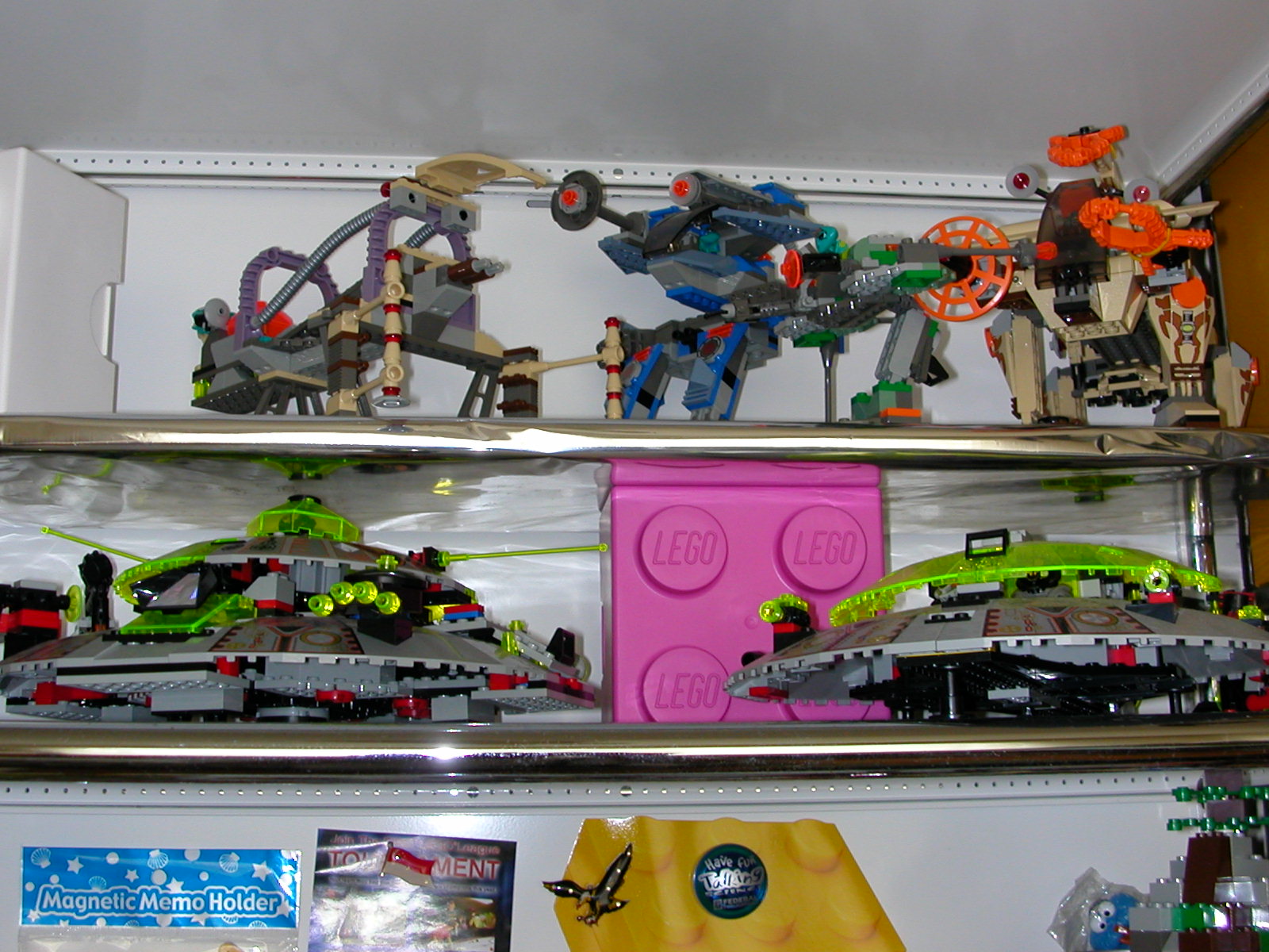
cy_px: 476
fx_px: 1576
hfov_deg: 43.9
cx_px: 634
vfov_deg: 33.6
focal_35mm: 43
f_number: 2.9
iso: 100
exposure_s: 1/30
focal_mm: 6.6
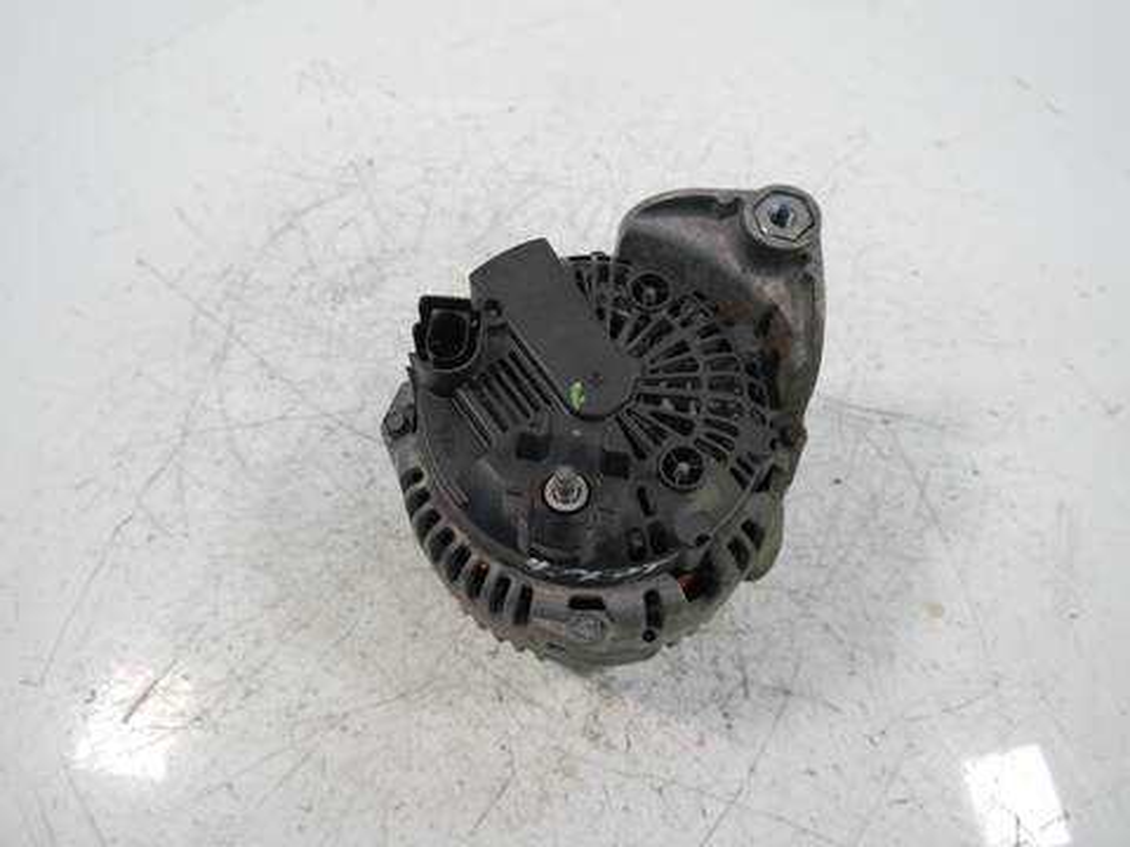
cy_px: 424
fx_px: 979
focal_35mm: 30
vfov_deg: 46.8
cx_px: 565
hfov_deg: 60.0
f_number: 3.5
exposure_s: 1/60
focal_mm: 15
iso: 400
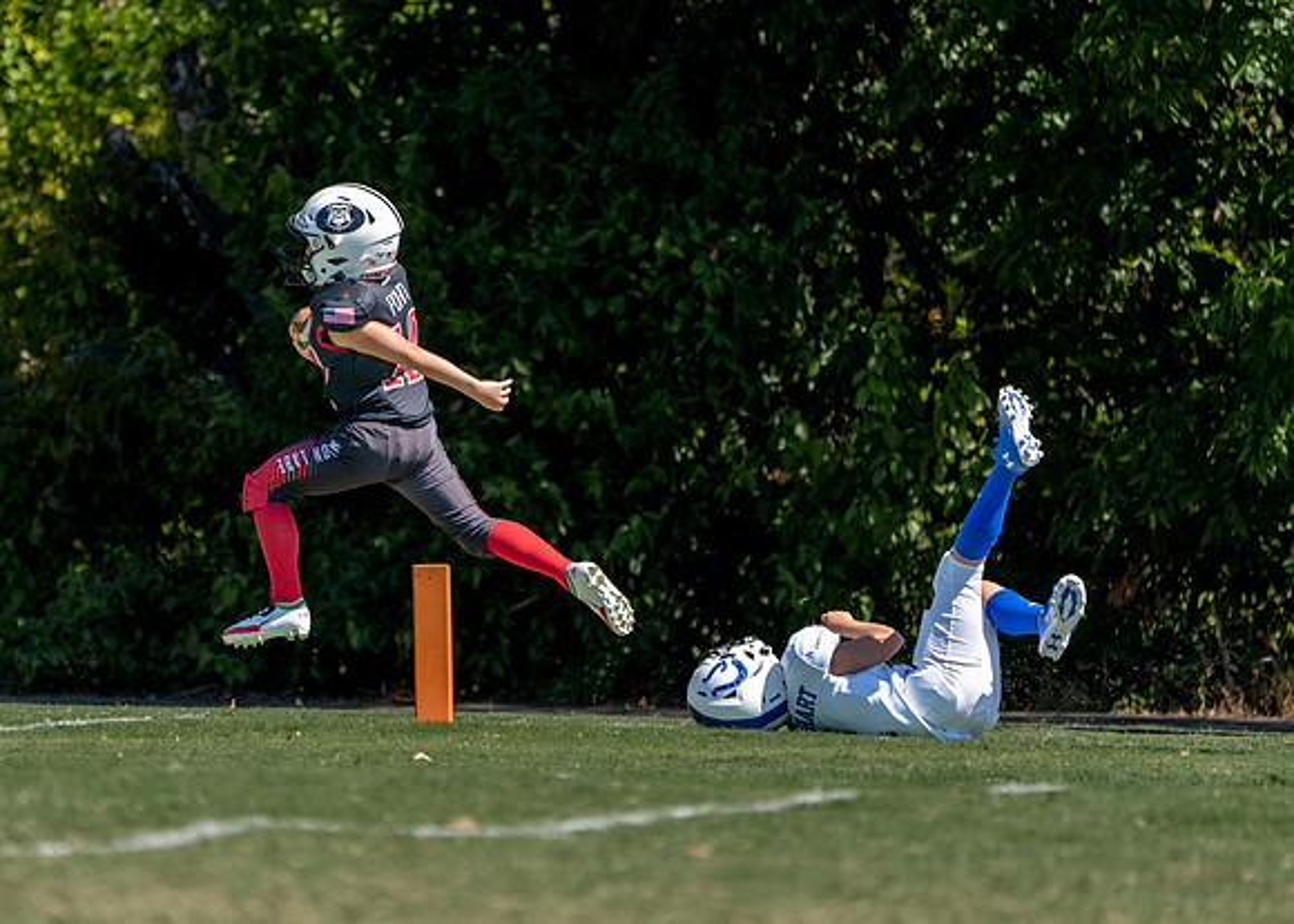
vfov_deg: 2.7
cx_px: 411
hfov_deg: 3.8
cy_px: 496
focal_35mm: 537
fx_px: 19728
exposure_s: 1/1600
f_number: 5.6
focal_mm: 400
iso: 400
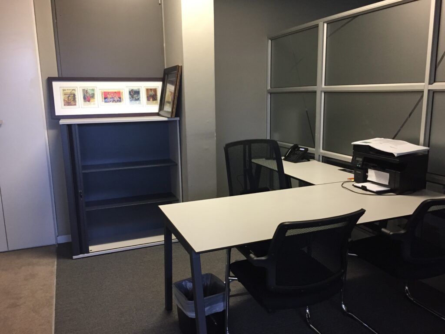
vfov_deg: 48.2
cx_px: 222
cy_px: 167
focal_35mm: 29
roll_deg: +0.3
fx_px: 373
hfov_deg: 61.7
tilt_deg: -12.2
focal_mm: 4.15
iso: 200
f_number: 2.2
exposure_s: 1/33
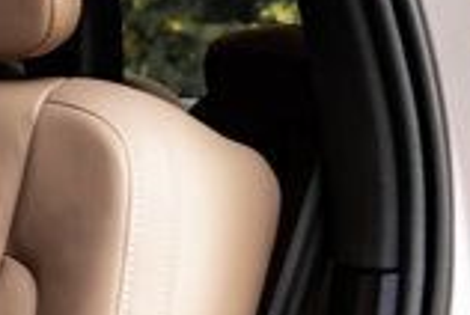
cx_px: -342
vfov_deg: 14.0
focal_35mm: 97
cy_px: 308
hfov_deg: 17.5
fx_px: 1269
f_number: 4
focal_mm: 24
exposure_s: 1/200
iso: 1000
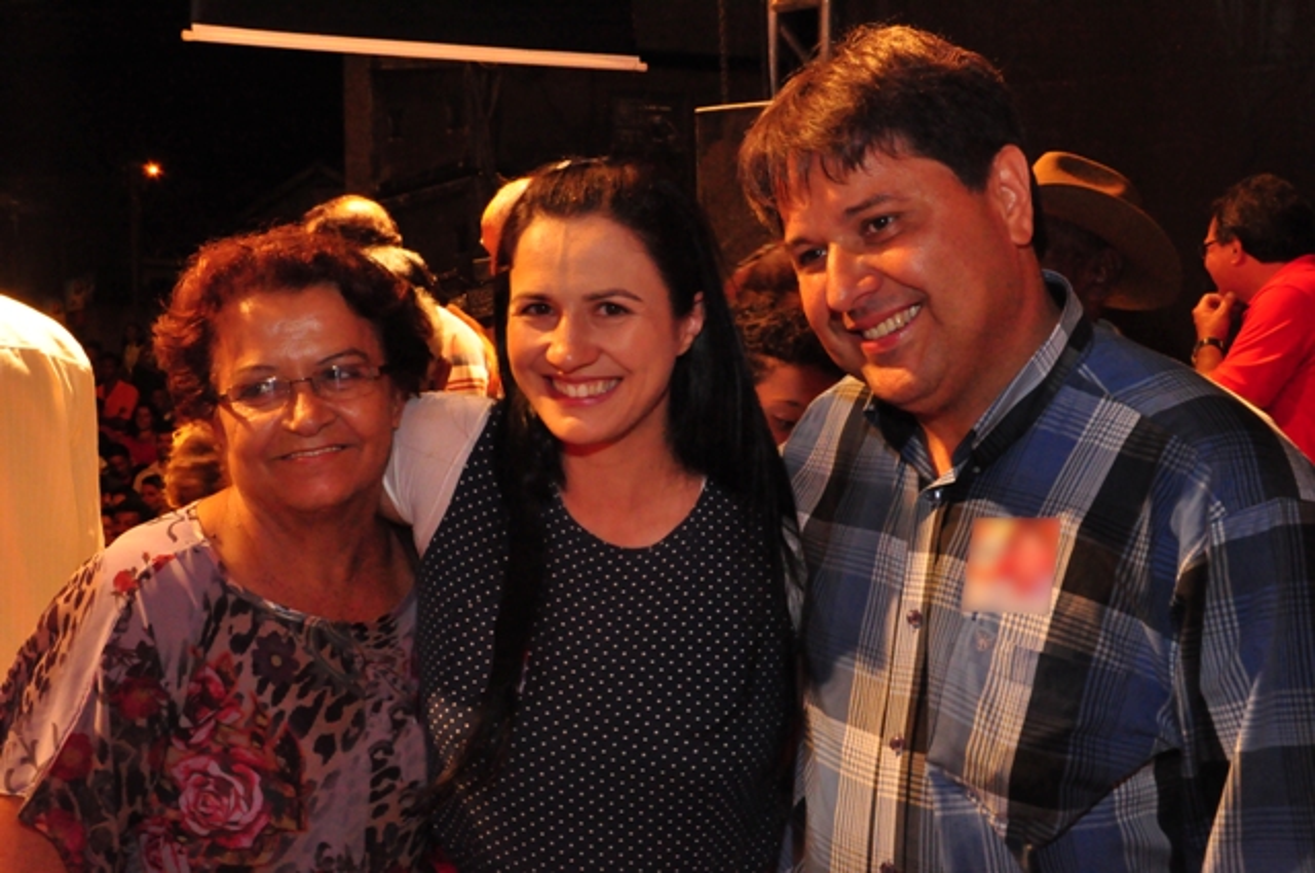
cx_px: 658
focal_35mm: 48
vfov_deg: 28.0
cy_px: 436
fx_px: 1751
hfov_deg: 41.2
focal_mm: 32
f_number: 13
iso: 3200
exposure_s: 1/30
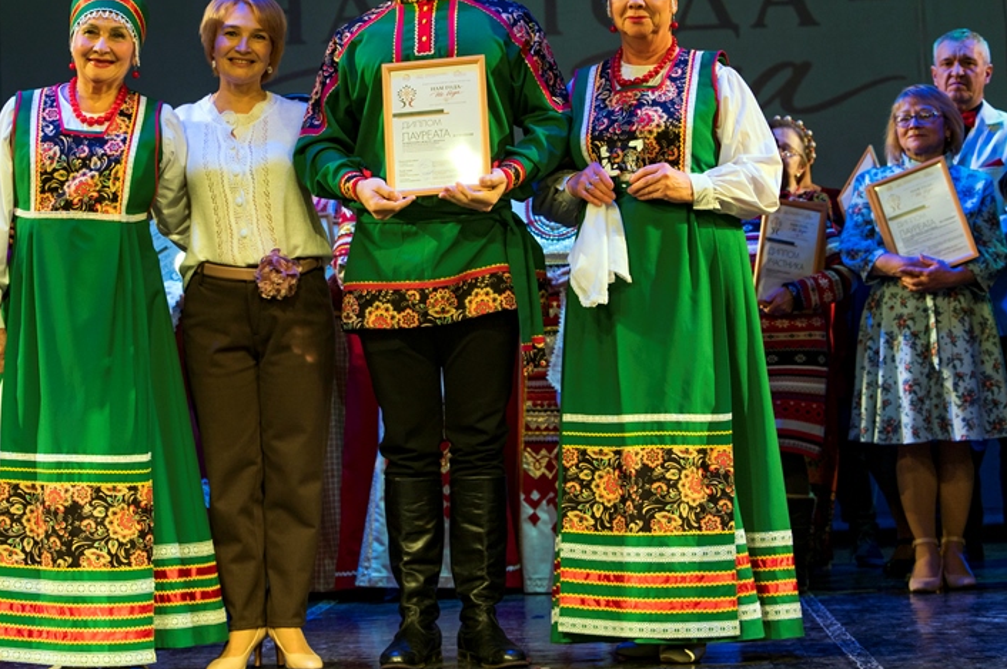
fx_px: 2850
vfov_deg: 13.4
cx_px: 375
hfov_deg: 20.0
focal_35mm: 102
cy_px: 255
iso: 640
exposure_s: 1/125
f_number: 5.6
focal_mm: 72
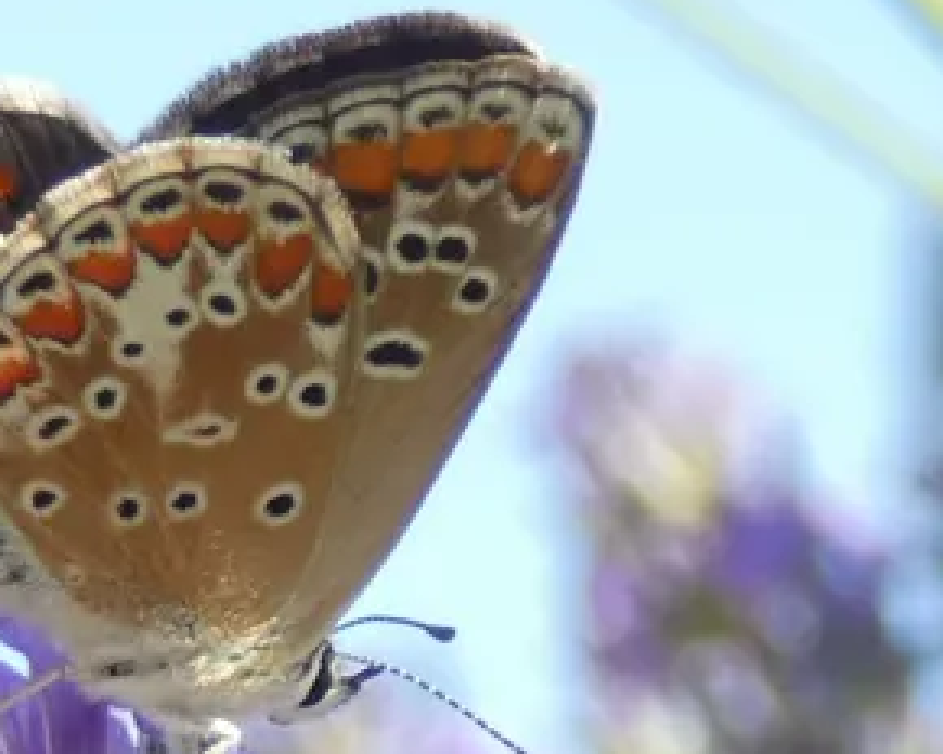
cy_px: 552
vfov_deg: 10.0
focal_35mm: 155
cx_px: 234
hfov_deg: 12.4
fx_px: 4326
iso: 80
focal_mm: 12.9
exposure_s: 1/160
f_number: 4.3
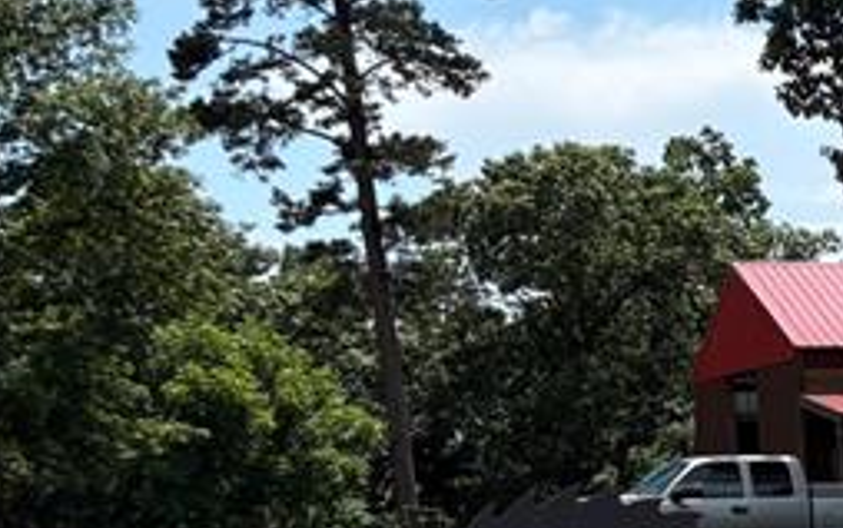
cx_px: 1623
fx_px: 2551
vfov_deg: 11.6
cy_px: 581
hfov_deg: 15.5
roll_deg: +2.8
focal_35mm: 111
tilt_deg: -3.2
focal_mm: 5.96
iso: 50
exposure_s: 1/3623
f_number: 1.6
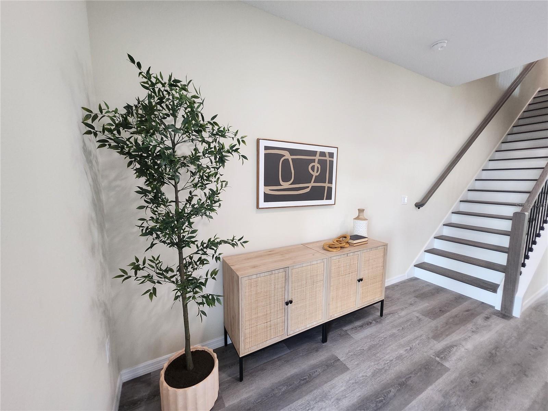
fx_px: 206
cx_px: 274
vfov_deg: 89.9
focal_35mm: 13
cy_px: 206
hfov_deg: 106.2
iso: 250
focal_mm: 1.74
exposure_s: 1/60
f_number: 2.2
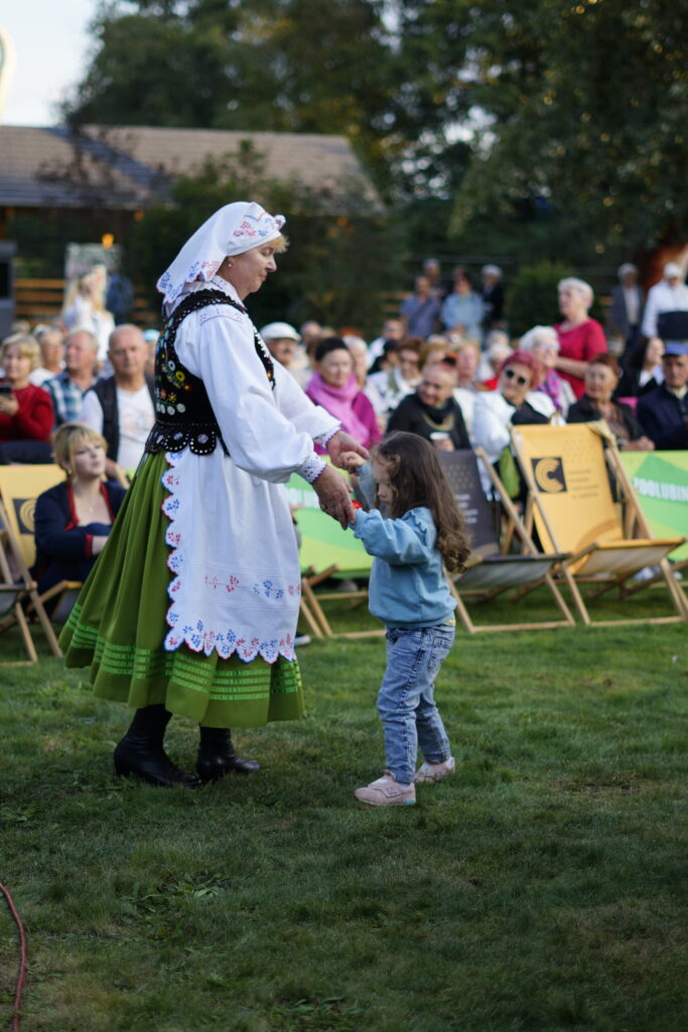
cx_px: 344
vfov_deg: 27.0
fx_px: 2149
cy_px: 516
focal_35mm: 75
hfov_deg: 18.2
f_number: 1.8
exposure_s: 1/500
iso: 100
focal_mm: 50
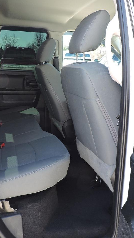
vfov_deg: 56.6
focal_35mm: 35
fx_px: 221
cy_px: 119
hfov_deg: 33.7
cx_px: 58
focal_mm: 4.3
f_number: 3
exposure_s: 1/50
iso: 100
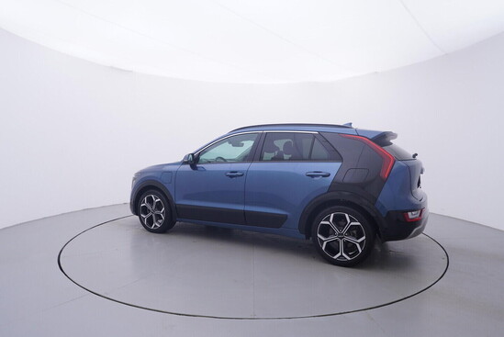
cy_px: 168
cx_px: 252
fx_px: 315
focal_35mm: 22
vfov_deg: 56.2
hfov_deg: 77.3
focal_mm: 15
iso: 200
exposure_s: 1/80
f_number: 5
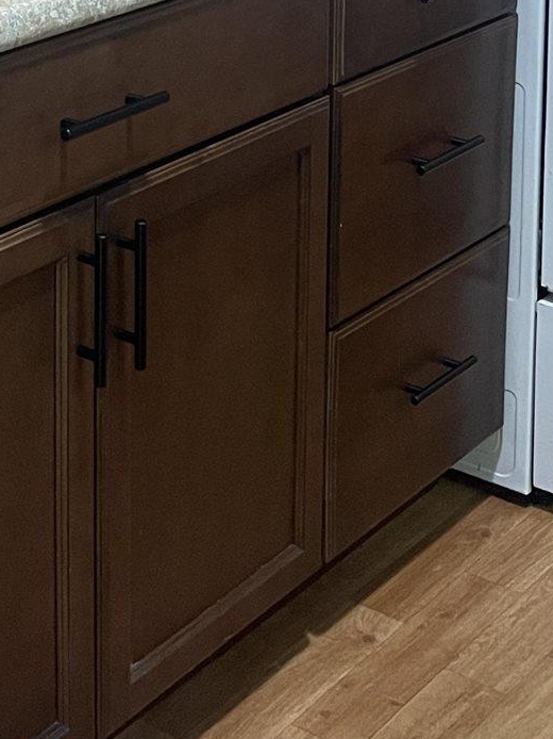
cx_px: 157
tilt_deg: -9.9
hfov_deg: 17.7
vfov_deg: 21.9
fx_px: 1769
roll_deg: +0.3
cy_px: -132
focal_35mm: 83
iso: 400
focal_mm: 5.1
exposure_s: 1/60
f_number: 1.6
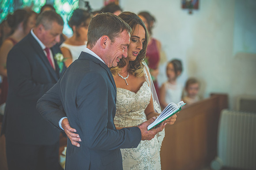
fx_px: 604
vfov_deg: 16.1
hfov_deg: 23.9
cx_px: 128
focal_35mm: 85
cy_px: 85
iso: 640
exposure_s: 1/160
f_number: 2
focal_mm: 85
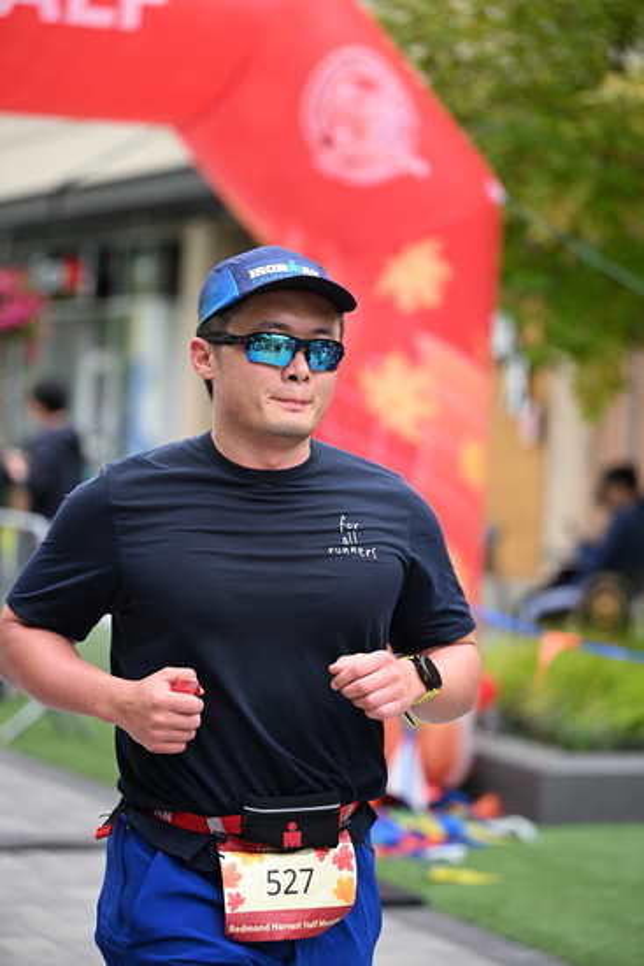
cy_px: 483
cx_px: 322
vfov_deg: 20.2
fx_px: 2708
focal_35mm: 101
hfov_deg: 13.6
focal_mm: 101
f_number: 2.8
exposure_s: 1/1600
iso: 640
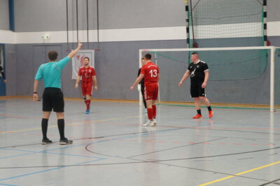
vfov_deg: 16.5
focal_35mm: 82
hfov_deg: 24.6
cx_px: 140
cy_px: 93
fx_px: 641
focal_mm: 55
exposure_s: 1/100
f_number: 5.6
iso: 1600
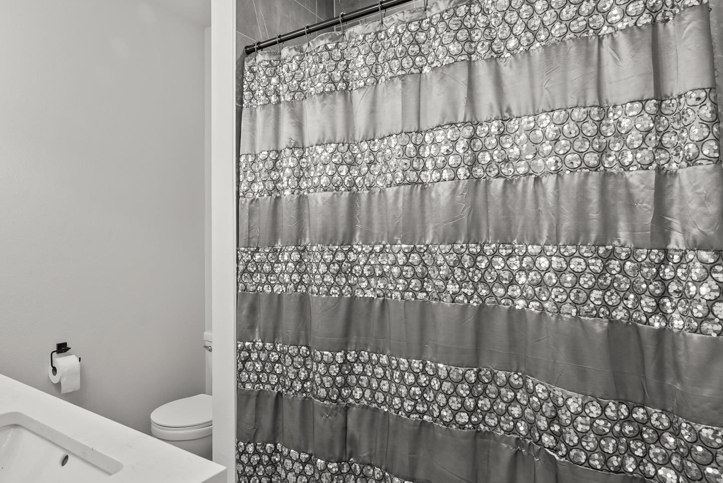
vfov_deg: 59.5
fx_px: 422
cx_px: 270
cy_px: 260
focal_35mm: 21
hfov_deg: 79.6
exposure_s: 1
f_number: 8
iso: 640
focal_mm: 16
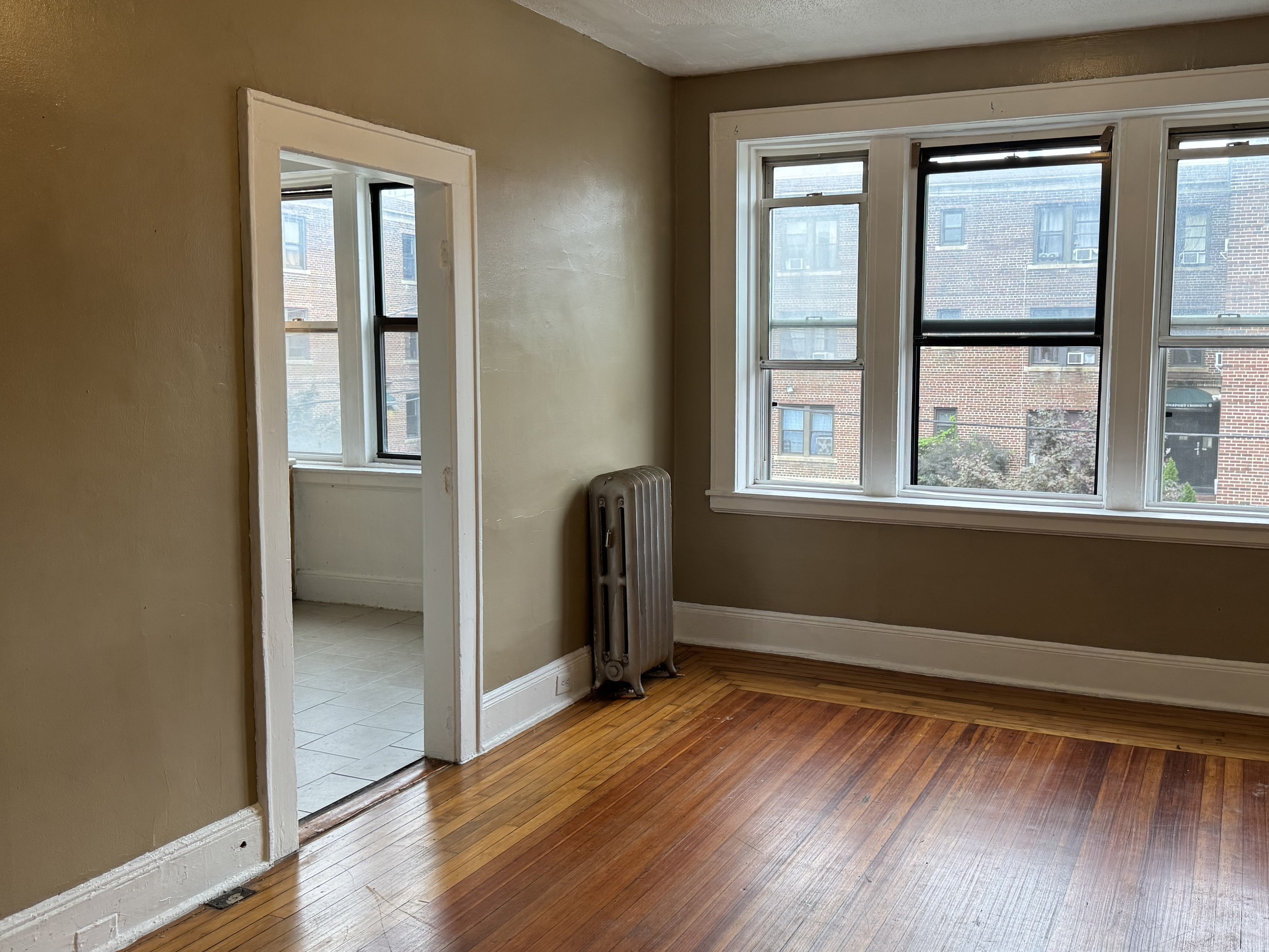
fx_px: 1137
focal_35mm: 31
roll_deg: -0.4
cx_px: 701
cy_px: 453
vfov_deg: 45.4
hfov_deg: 58.2
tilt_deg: -6.3
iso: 160
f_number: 1.78
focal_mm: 6.76
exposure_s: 1/120
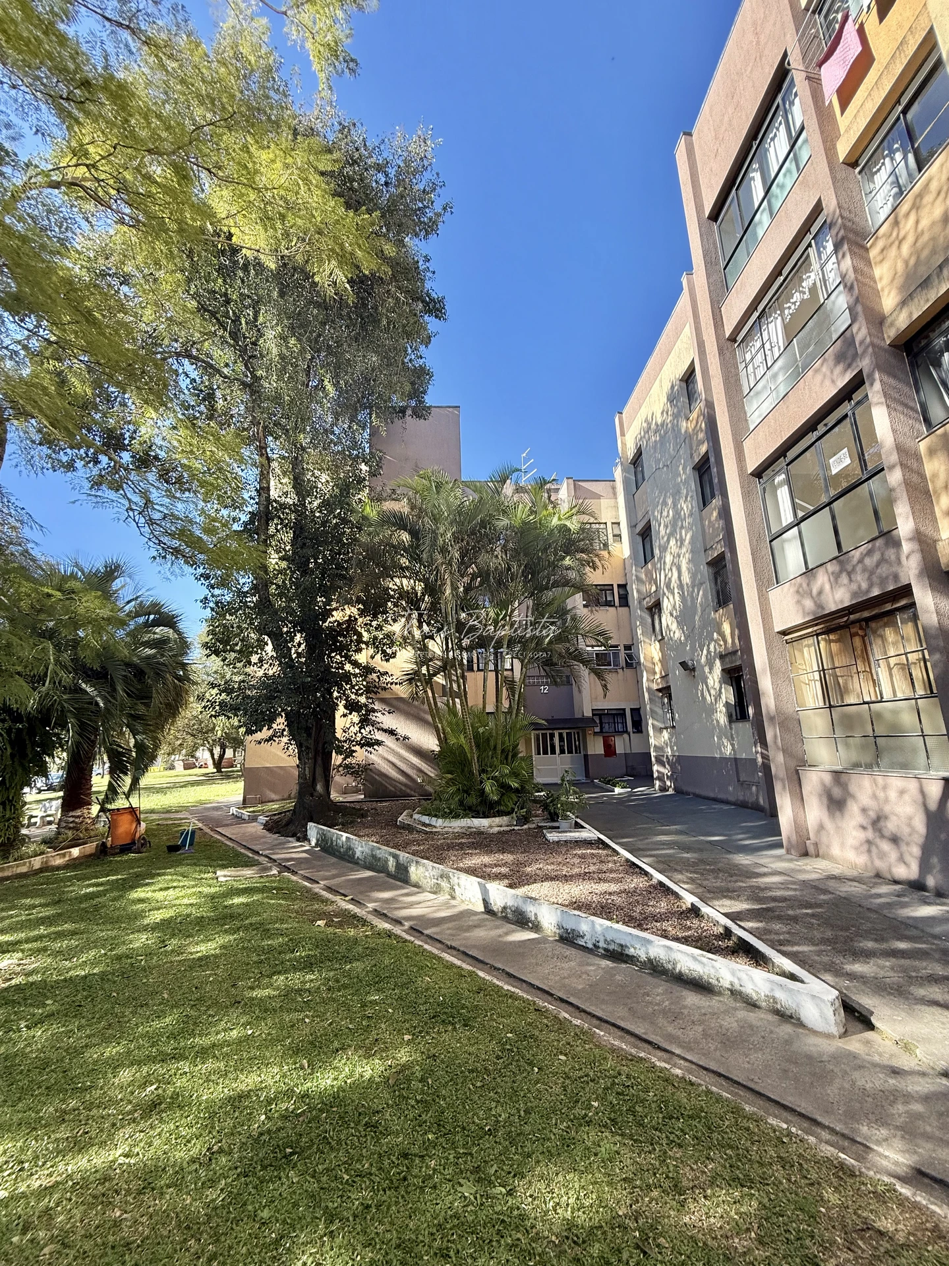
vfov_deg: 102.1
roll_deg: +2.0
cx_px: 474
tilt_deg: +13.1
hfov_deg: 85.7
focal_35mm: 14
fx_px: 512
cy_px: 633
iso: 64
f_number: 2.2
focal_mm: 2.22
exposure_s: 1/326
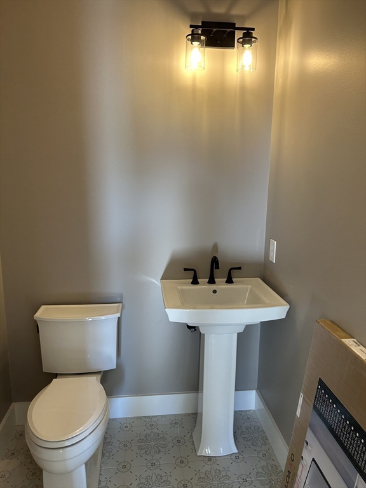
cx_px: 183
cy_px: 244
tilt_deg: -13.1
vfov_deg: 67.3
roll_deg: -0.9
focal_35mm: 26
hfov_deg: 53.1
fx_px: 367
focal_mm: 5.7
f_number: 1.5
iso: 80
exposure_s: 1/120
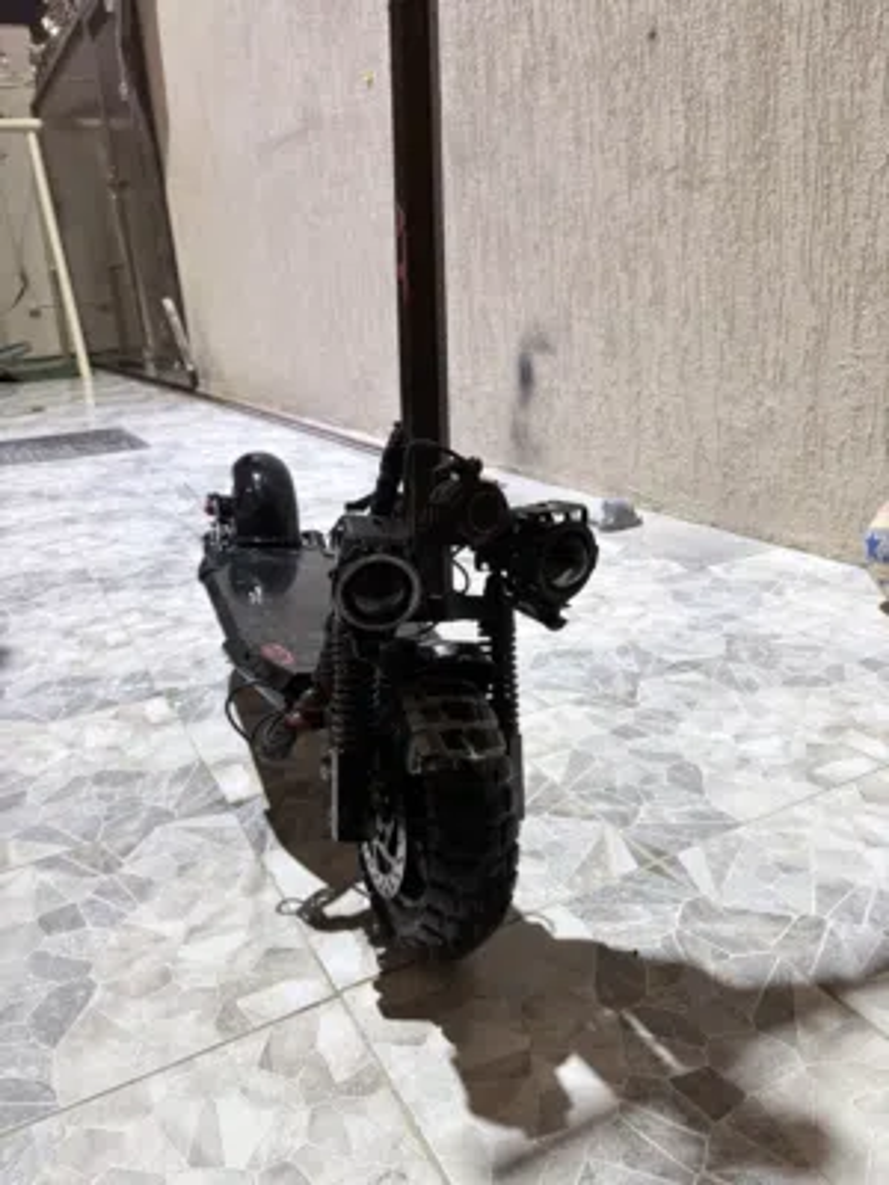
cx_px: 444
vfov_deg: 67.3
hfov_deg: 53.1
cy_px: 592
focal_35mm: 26
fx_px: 890
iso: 320
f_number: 1.6
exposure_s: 1/50
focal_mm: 5.96
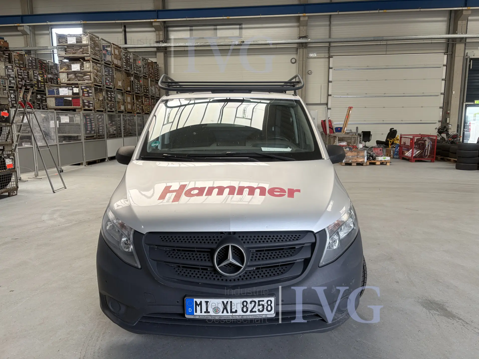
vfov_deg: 53.1
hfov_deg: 67.3
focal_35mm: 26
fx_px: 360
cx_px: 240
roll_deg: +0.4
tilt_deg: -8.4
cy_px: 180
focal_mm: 5.96
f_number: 1.6
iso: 32
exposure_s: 1/121
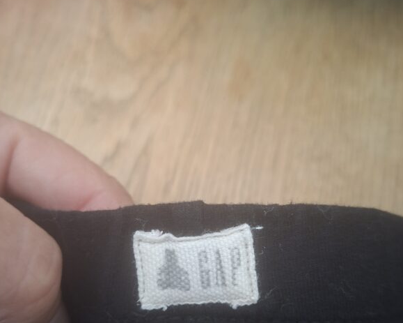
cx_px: 203
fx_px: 370
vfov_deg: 45.7
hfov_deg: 57.2
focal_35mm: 31
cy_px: 235
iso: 400
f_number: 1.8
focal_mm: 5.54
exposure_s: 1/24
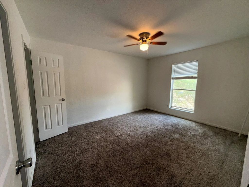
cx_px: 124
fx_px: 101
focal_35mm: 14
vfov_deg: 85.7
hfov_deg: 102.1
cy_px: 94
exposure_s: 1/122
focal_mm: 2.22
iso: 50
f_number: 2.2
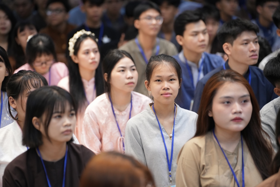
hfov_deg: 15.2
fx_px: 1050
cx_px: 140
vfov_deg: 10.2
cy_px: 94
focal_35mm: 135
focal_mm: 135
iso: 3200
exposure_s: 1/160
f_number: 2.8
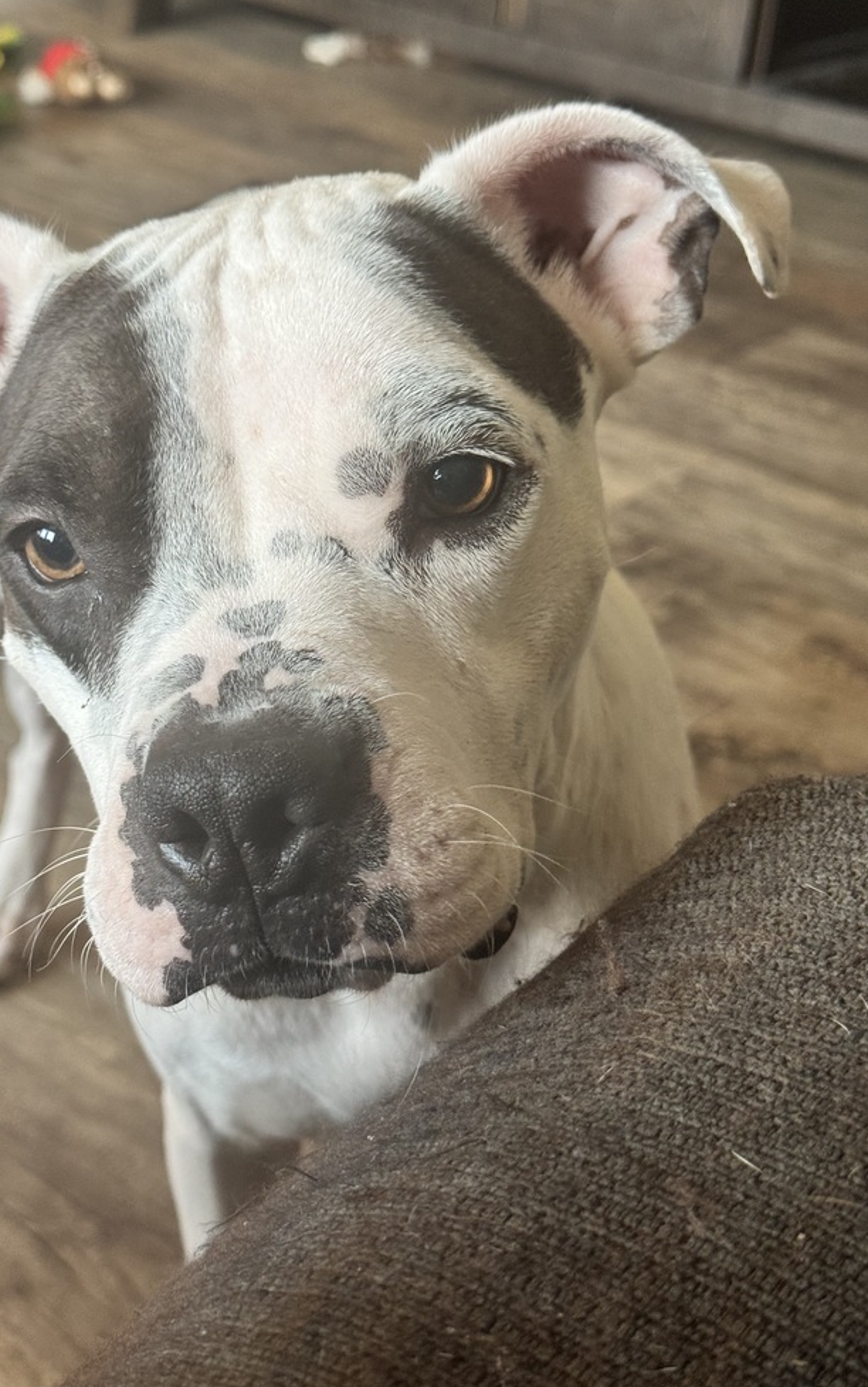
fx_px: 1966
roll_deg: -4.3
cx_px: 339
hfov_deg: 24.8
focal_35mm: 52
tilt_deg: -31.4
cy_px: 706
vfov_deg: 38.9
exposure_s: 1/60
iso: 250
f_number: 1.78
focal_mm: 6.76
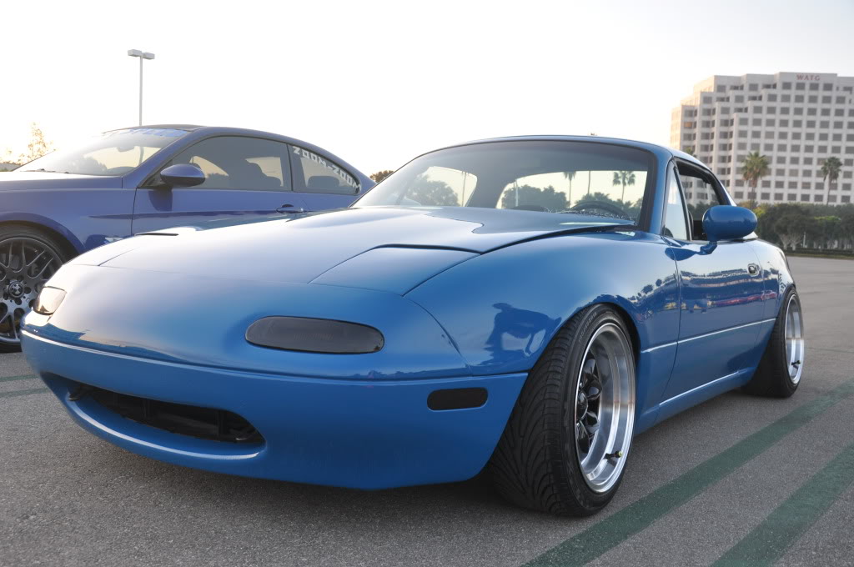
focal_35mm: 36
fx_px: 853
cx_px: 427
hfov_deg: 53.2
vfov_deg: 36.8
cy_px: 284
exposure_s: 1/50
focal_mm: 24
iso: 200
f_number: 7.1
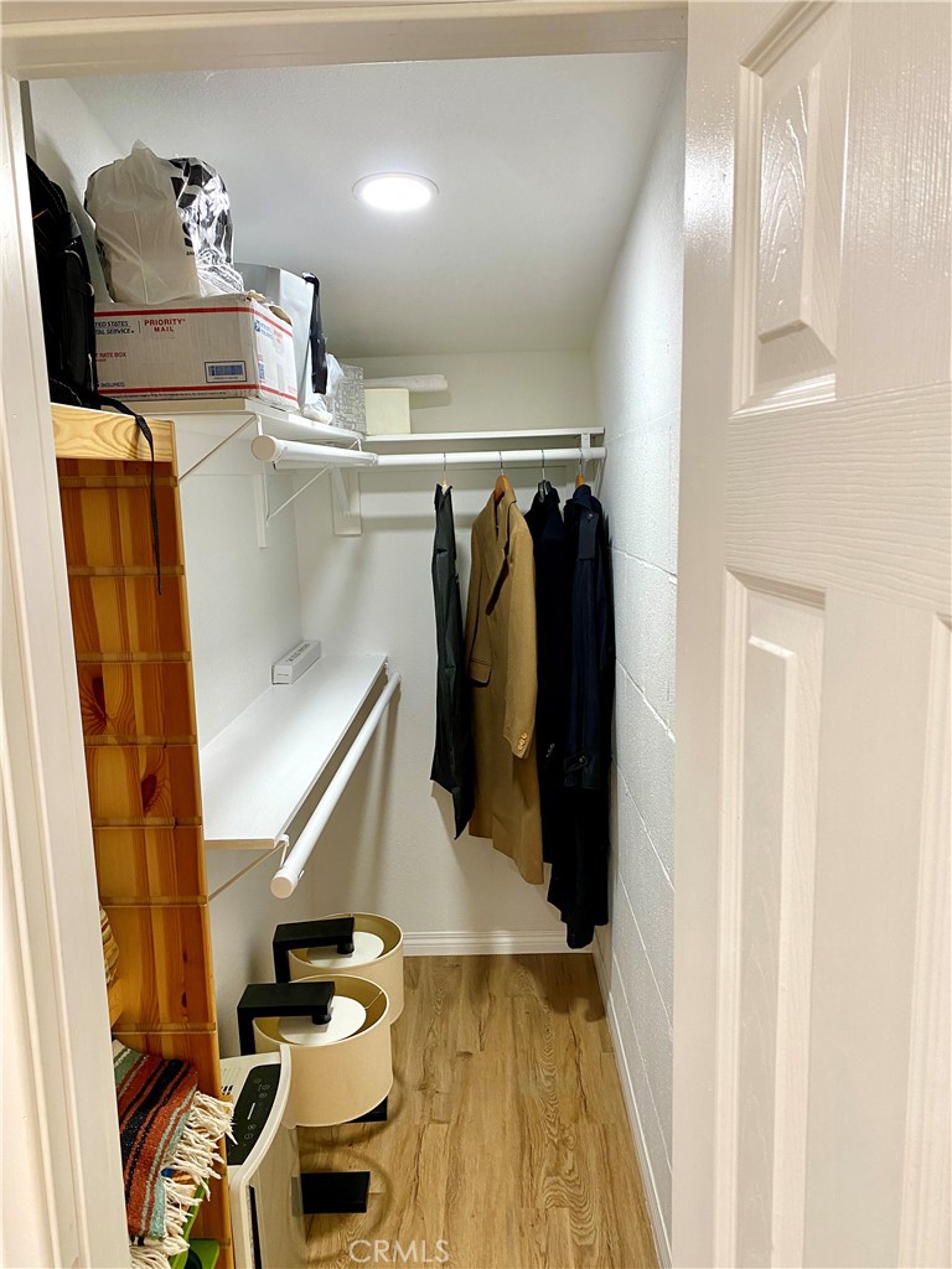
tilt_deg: -8.6
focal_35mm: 26
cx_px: 476
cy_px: 634
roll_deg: +1.5
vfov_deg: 67.3
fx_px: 953
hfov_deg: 53.1
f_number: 1.8
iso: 80
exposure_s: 1/60
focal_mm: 4.25
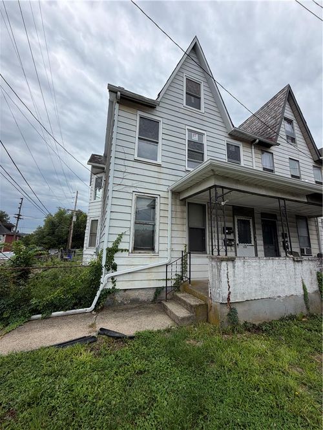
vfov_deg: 102.1
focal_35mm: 14
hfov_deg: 85.7
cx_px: 162
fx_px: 174
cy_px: 215
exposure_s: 1/770
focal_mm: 2.22
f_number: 2.2
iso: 25
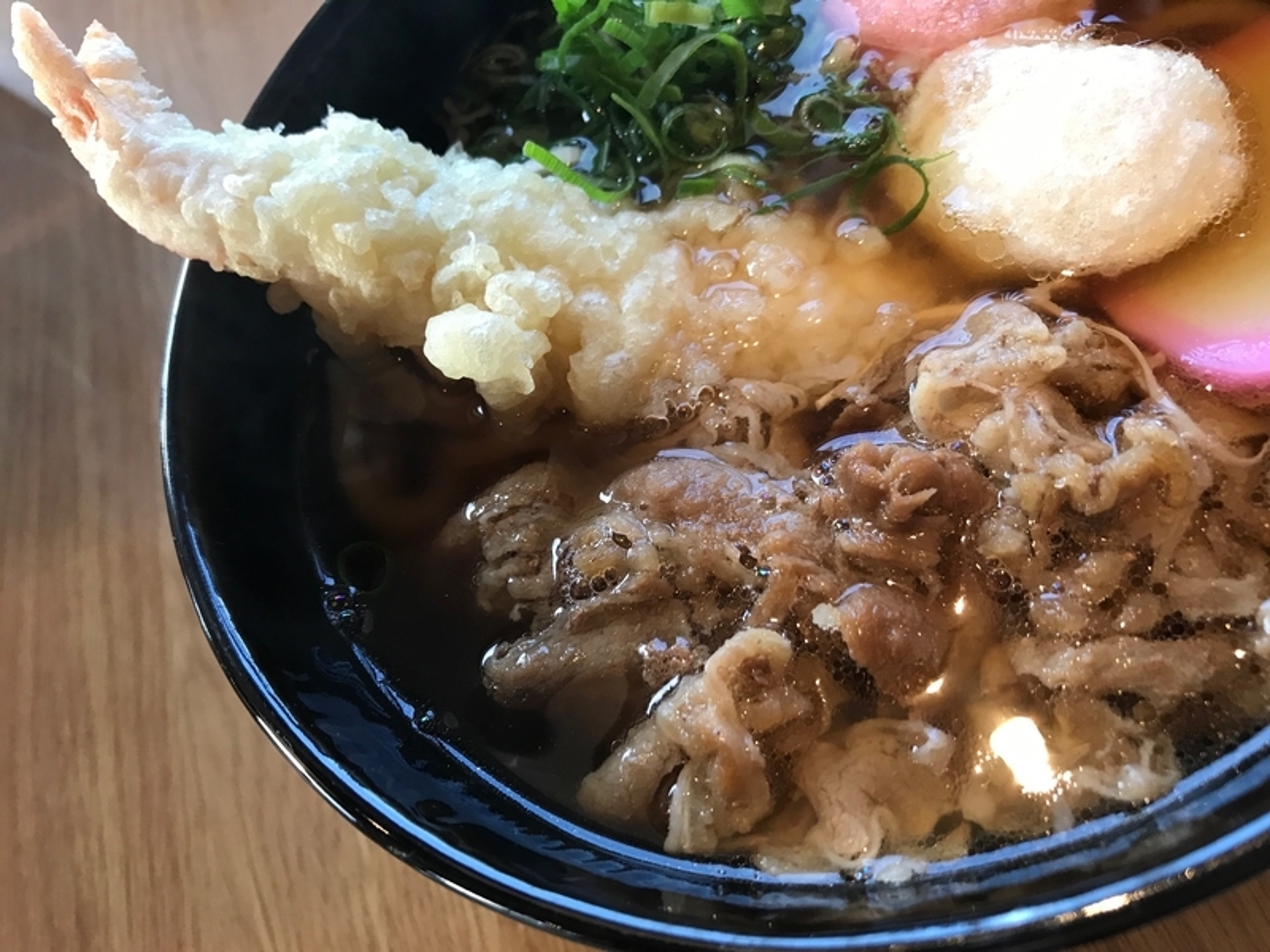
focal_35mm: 28
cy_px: 476
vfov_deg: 49.7
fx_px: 1027
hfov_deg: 63.4
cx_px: 635
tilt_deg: -55.3
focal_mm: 3.99
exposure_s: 1/24
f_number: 1.8
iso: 40
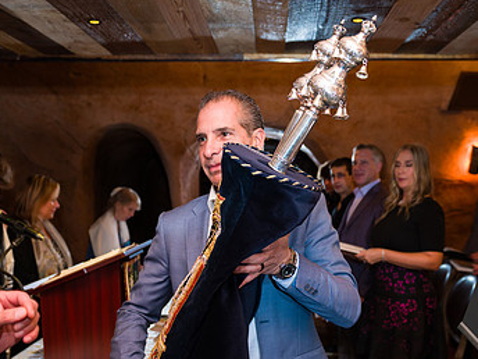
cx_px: 249
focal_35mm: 40
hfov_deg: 46.8
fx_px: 552
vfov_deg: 35.5
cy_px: 250
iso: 1250
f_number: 4
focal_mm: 24
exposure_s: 1/200
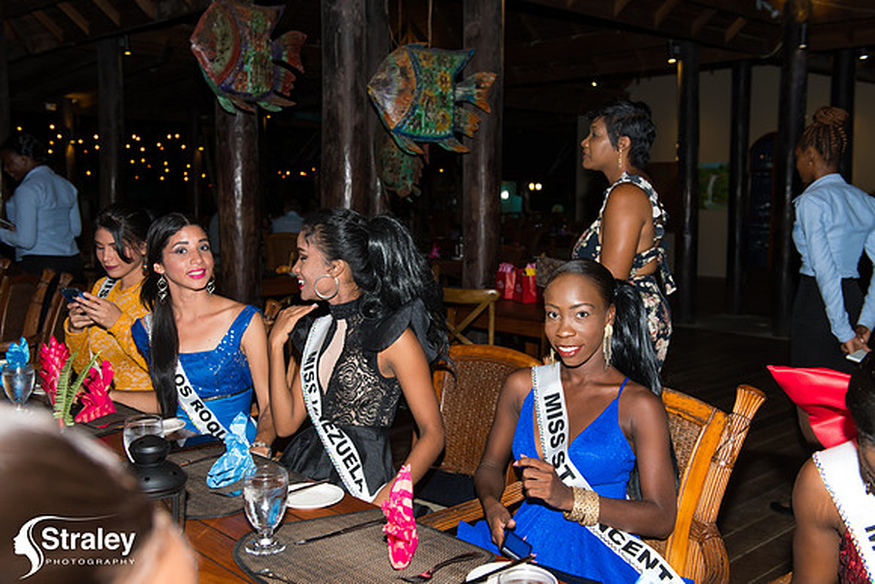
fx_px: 924
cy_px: 292
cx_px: 438
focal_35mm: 38
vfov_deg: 35.1
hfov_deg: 50.7
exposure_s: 1/100
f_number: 5.6
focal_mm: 38
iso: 400
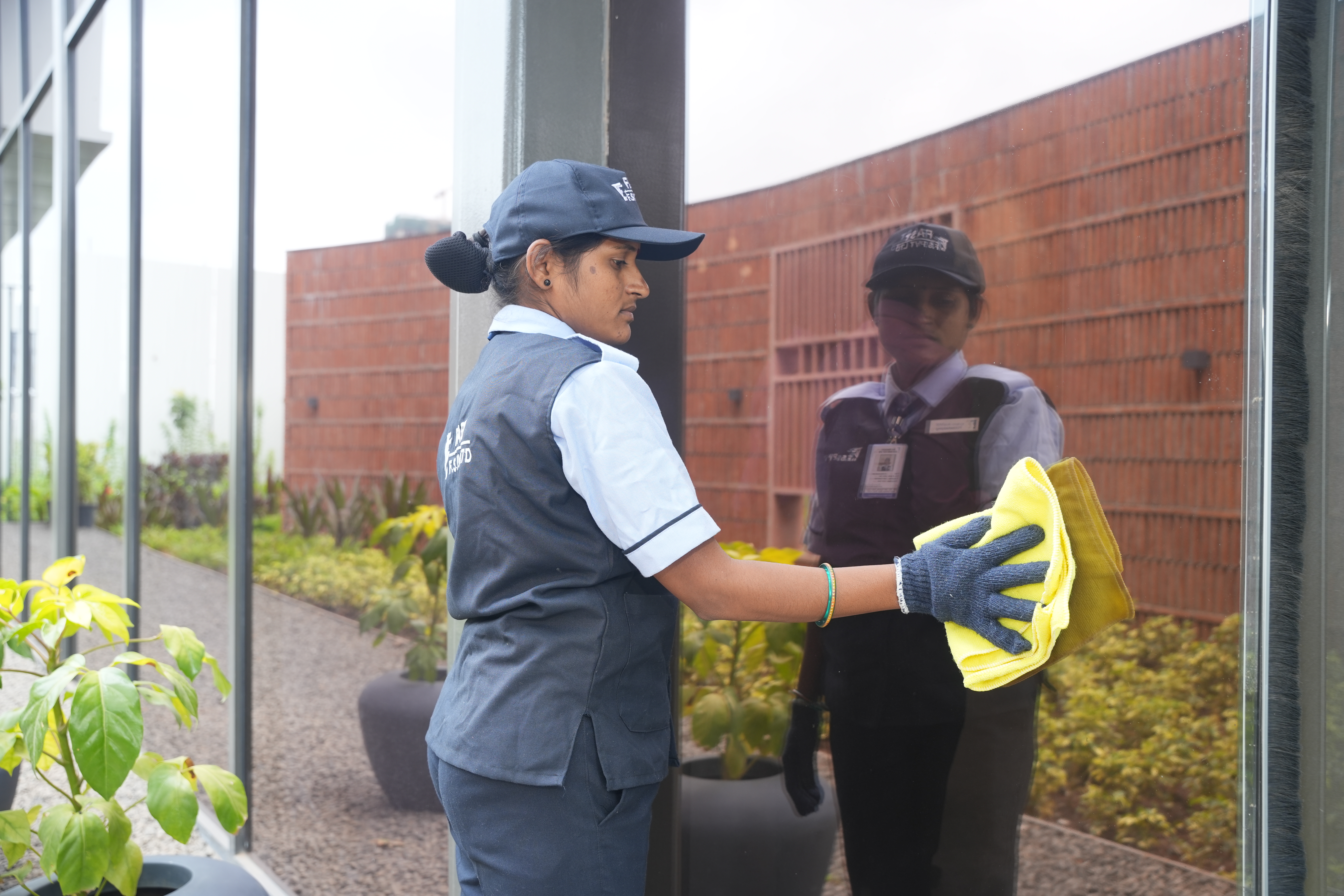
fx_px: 1180
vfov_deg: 41.6
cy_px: 448
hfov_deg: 59.3
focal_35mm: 32
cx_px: 672
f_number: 4
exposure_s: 1/125
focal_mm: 31.6
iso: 200
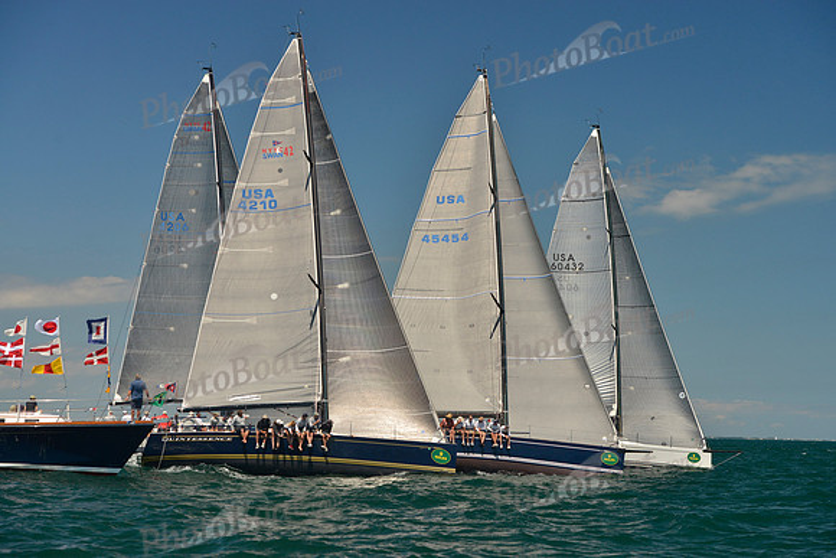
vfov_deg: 19.5
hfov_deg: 28.8
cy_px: 279
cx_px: 418
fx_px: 1626
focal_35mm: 70
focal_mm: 70
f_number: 7.1
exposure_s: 1/1250
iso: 400
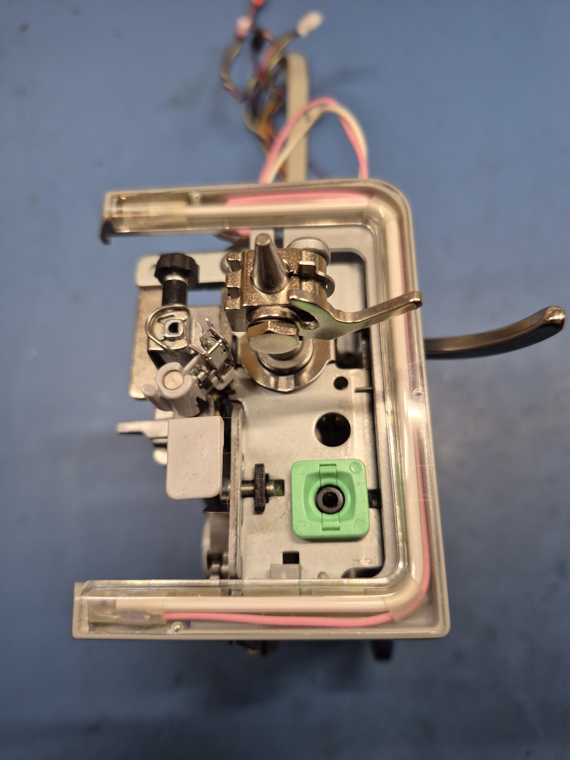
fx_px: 505
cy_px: 380
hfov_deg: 58.9
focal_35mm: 23
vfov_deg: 73.9
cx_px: 285
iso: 200
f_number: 1.8
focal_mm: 5.4
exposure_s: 1/120
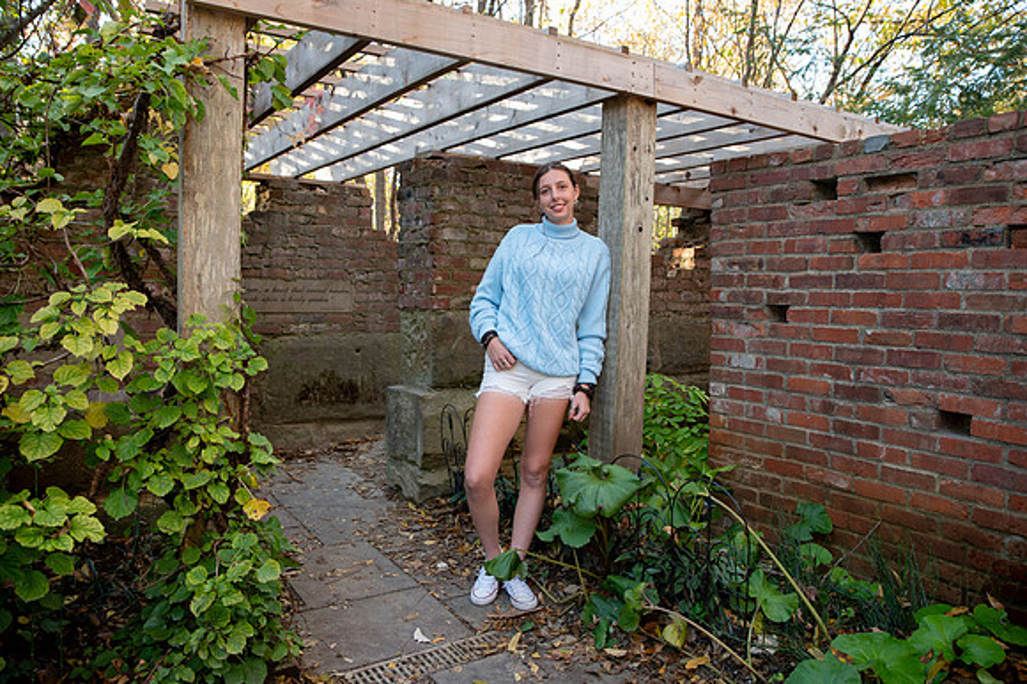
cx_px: 514
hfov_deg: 69.4
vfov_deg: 49.5
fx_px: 741
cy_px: 342
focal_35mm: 26
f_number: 3.2
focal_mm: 26
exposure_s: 1/160
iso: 640
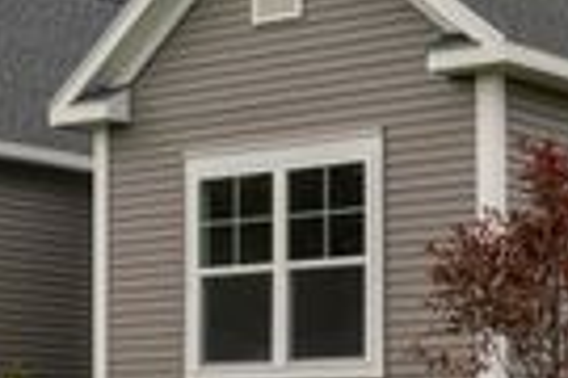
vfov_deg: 10.5
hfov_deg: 15.8
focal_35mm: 130
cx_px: 265
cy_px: 288
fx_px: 2051
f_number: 8
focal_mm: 35
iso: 400
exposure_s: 1/400
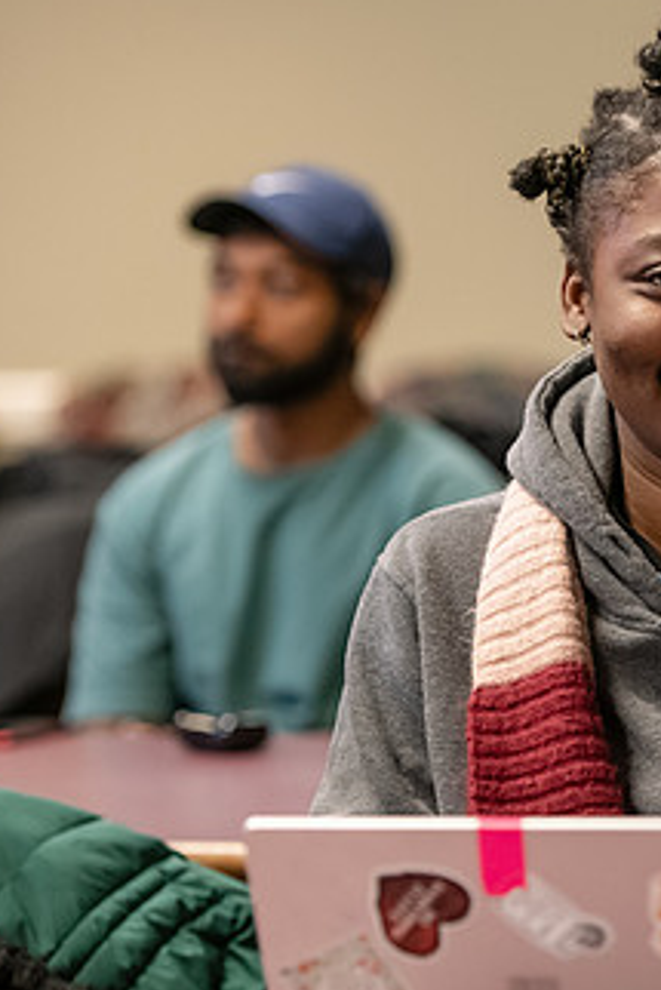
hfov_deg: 6.6
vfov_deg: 9.8
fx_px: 5750
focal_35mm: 209
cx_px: 673
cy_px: 552
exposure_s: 1/200
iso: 2500
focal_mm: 116
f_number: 2.8
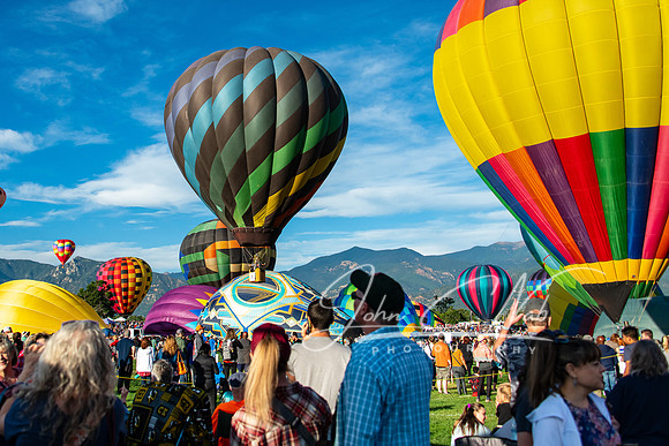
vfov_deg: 31.5
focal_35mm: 42
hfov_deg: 45.6
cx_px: 257
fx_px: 788
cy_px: 172
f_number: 4
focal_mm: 34
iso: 400
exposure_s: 1/6400
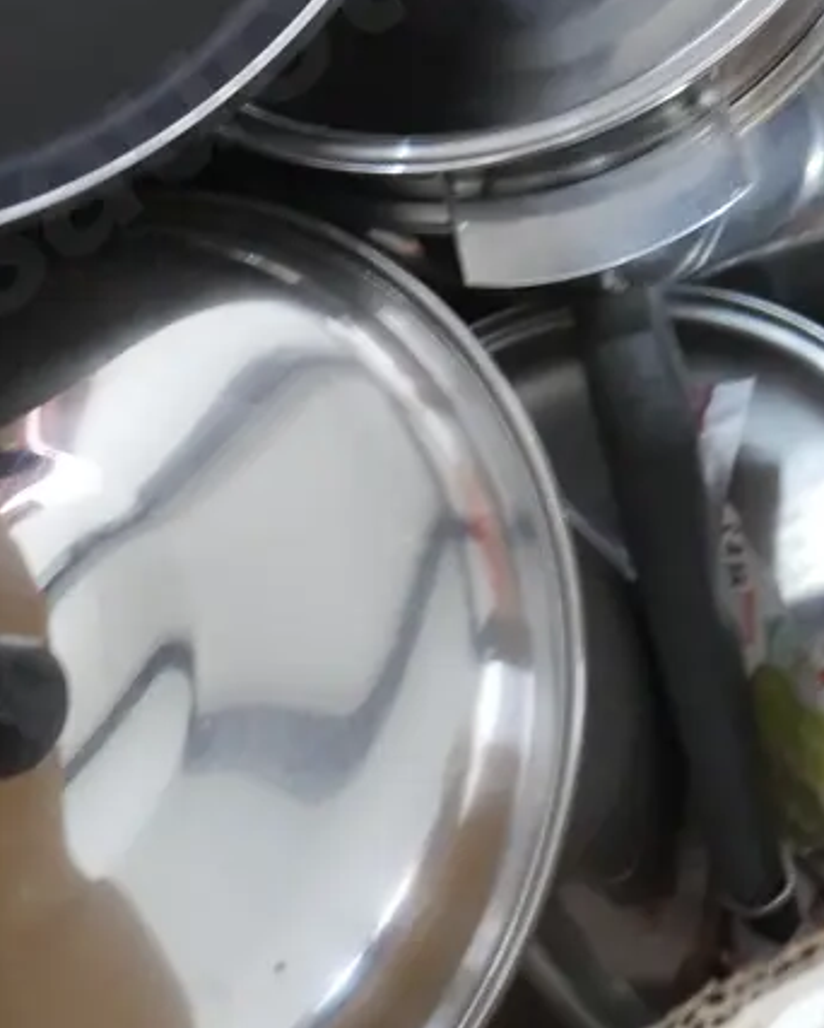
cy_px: 105
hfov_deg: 14.9
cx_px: 190
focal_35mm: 103
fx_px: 3138
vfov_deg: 18.3
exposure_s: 1/15
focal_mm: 22
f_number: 4.7
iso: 3200
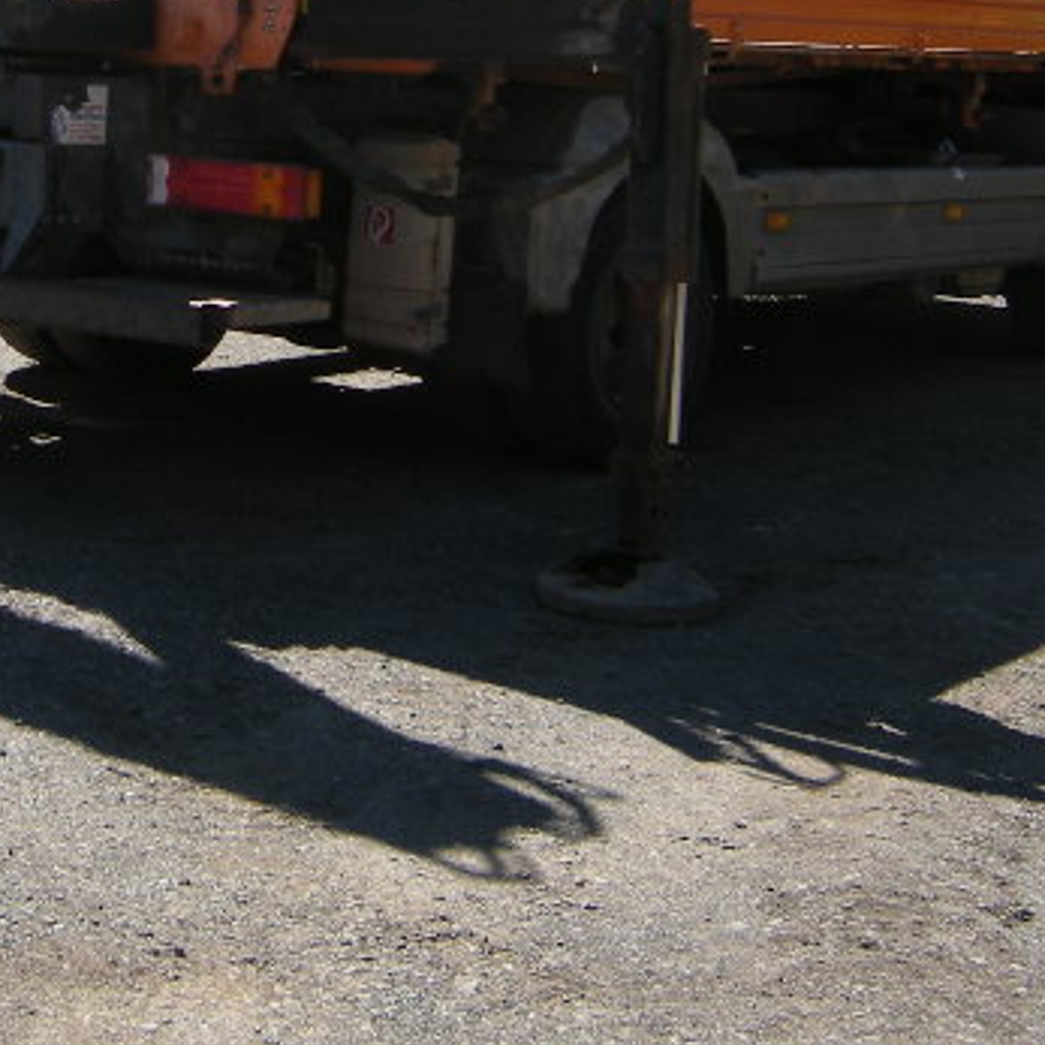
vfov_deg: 22.8
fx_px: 2493
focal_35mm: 73
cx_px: 69
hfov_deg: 23.0
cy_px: 30
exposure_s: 1/608
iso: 64
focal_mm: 4.7
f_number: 2.8
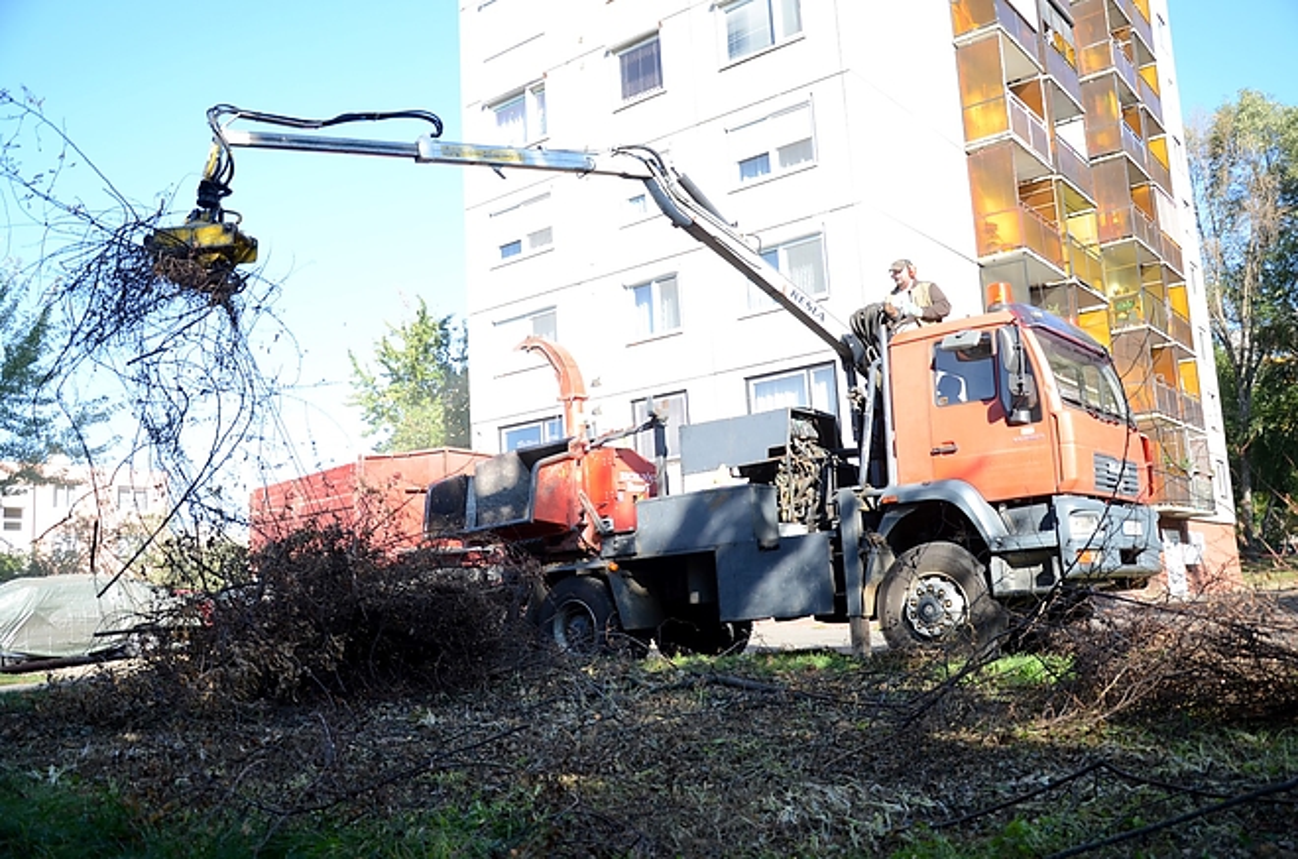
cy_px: 430
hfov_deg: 59.6
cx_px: 649
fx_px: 1133
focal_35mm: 32
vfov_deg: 41.5
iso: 400
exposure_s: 1/750
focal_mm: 21
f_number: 4
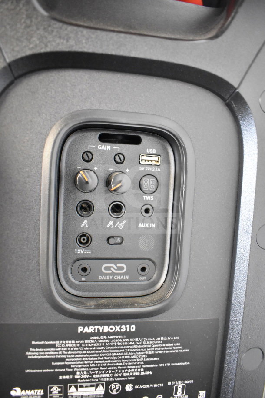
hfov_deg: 47.9
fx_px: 298
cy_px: 199
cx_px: 132
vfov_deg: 67.4
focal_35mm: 27
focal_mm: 18
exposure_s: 1/30
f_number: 3.5
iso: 6400
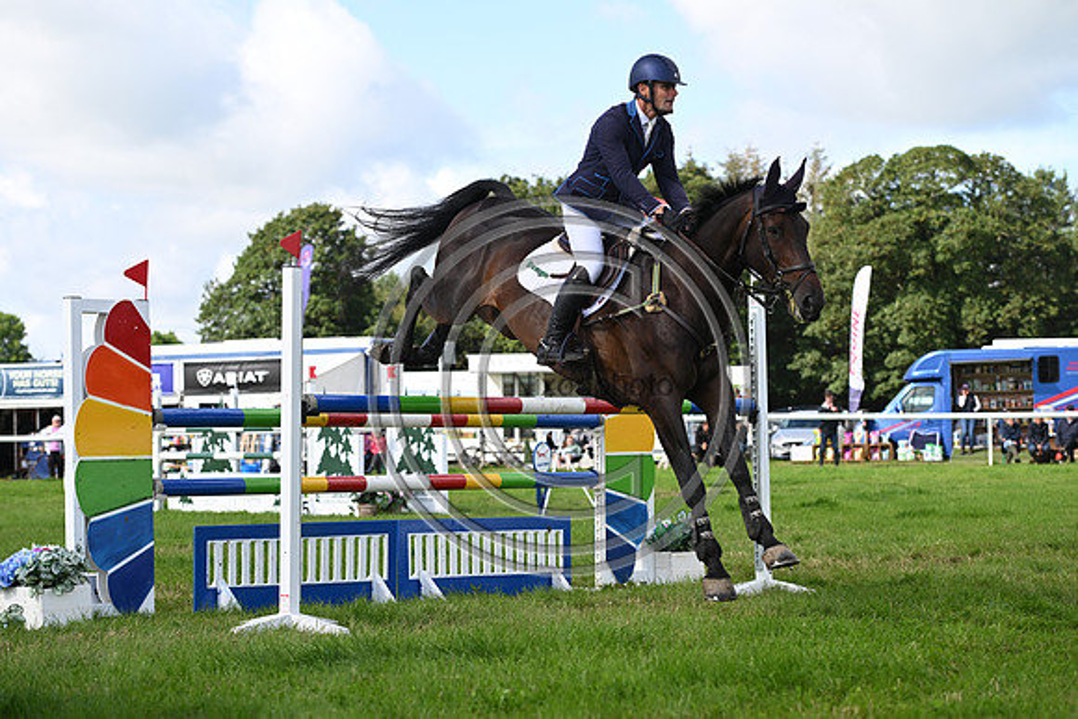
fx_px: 2696
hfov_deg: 22.6
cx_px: 539
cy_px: 360
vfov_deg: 15.2
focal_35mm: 90
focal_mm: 90
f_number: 4.5
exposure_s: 1/1250
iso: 320
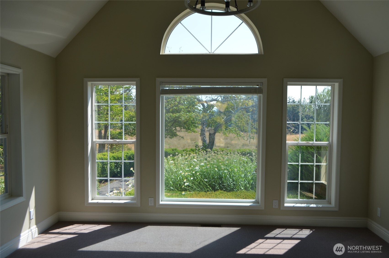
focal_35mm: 27
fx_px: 291
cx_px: 194
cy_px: 129
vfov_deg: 47.7
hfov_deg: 67.5
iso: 160
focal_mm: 18
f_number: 8
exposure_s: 1/250
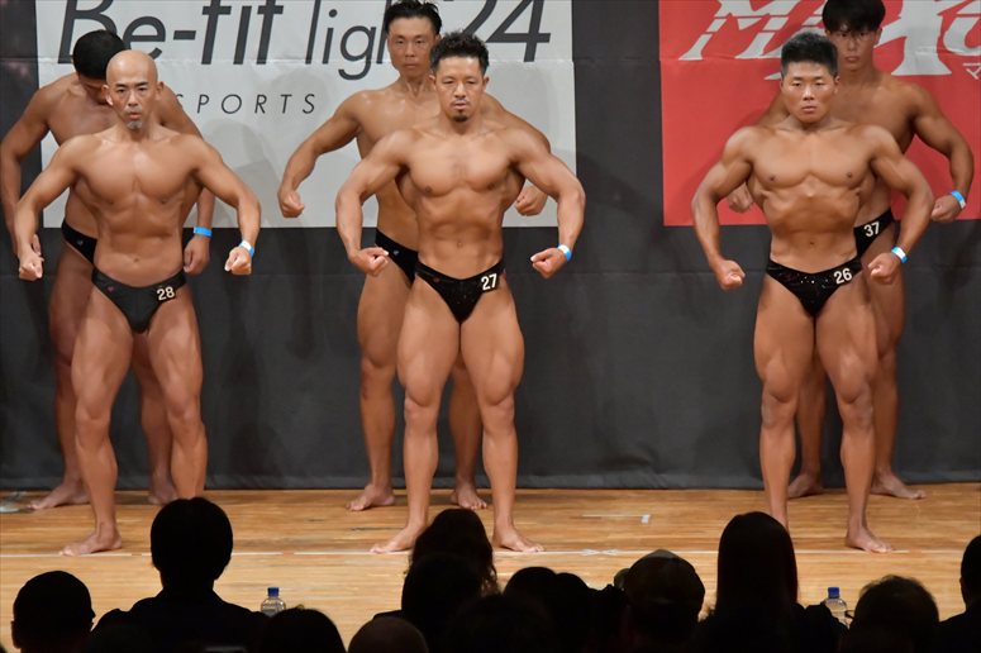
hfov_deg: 7.6
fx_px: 7354
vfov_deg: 5.1
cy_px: 326
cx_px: 490
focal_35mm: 270
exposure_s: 1/400
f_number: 5.6
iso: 9000
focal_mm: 180
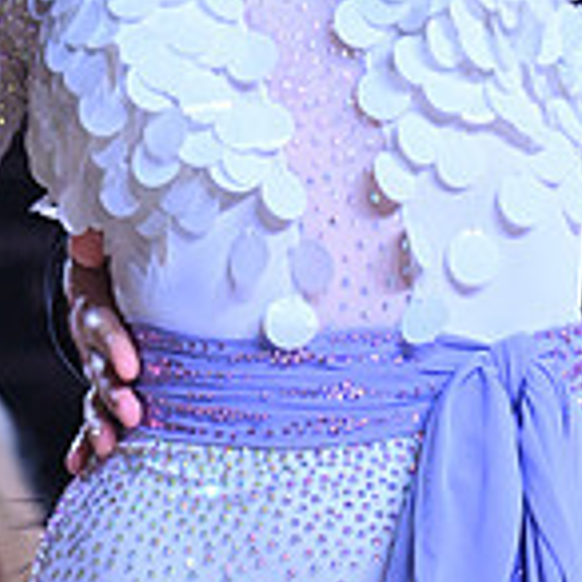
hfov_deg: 2.8
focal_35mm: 625
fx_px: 11889
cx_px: 281
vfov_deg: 2.8
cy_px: -140
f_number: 8
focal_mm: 185
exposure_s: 1/400
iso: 4000
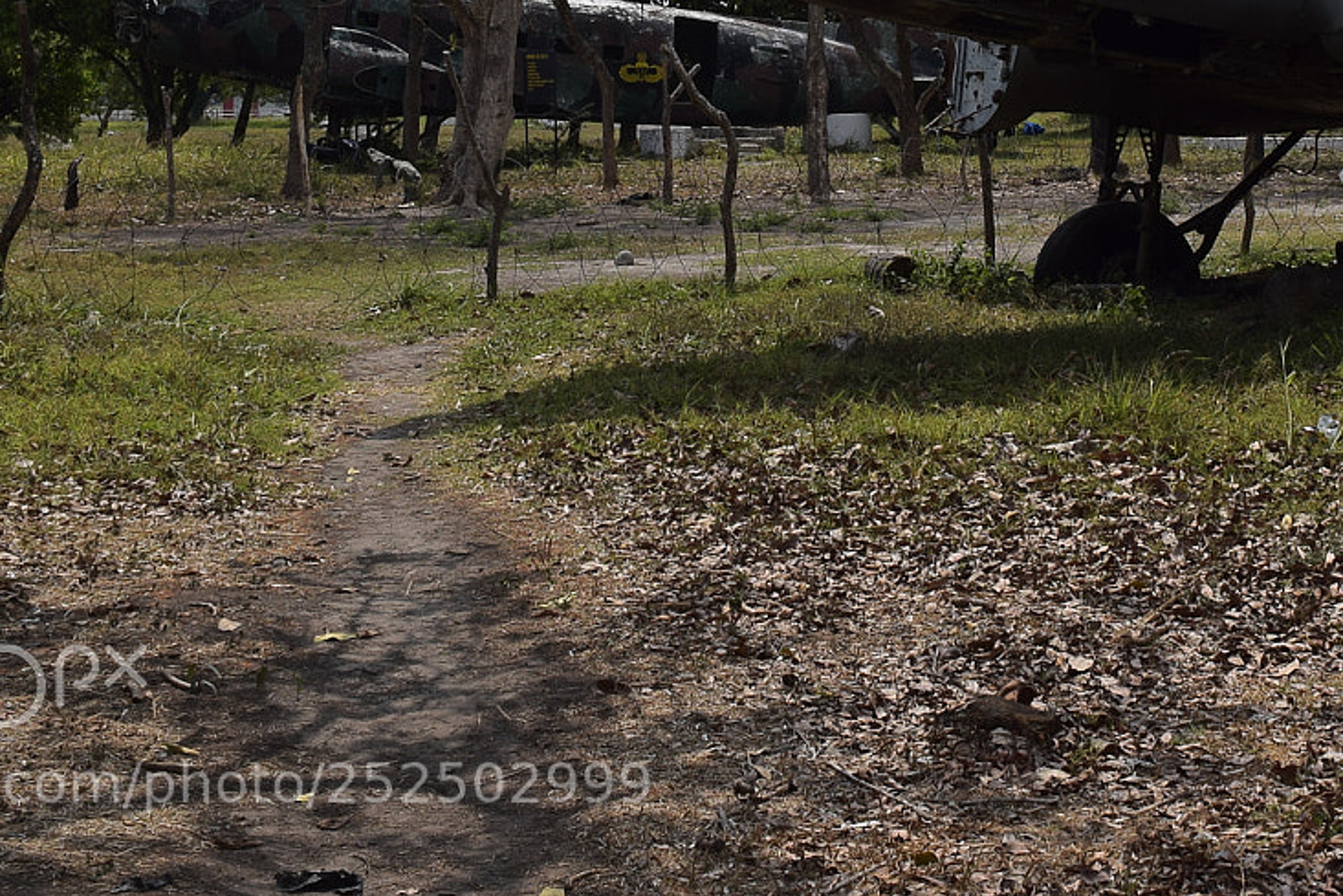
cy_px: -49
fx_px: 2686
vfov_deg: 18.3
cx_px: 1158
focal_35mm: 72
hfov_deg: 27.3
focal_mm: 22
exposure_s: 1/500
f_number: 9
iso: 100
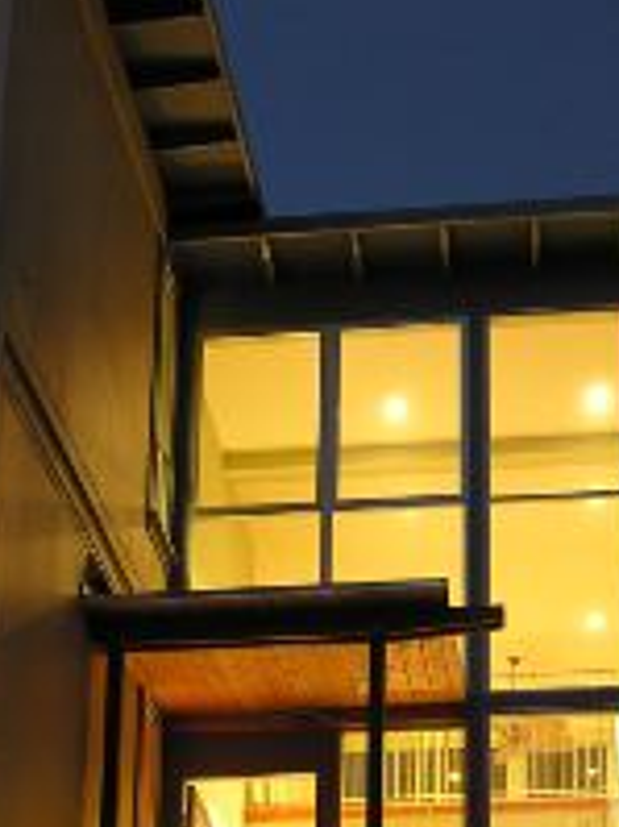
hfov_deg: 18.2
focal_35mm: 81
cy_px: 470
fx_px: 1933
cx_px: 326
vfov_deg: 24.1
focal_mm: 7.5
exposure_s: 2
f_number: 3.1
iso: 50
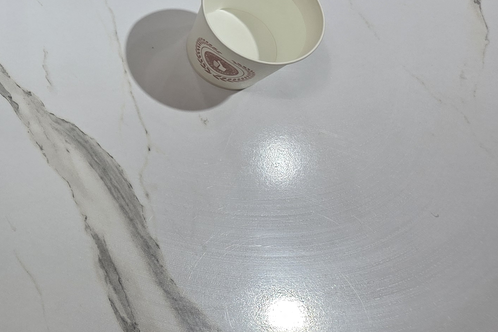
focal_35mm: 68
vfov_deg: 18.7
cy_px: -85
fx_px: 941
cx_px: -205
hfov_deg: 24.5
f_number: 1.7
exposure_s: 1/120
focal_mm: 6.3
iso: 100
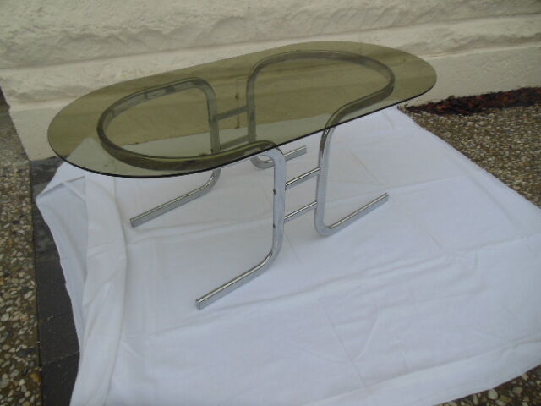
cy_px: 203
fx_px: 391
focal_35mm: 25
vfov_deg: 54.9
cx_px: 270
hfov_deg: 69.4
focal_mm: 4.5
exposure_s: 1/500
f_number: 3.2
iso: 125
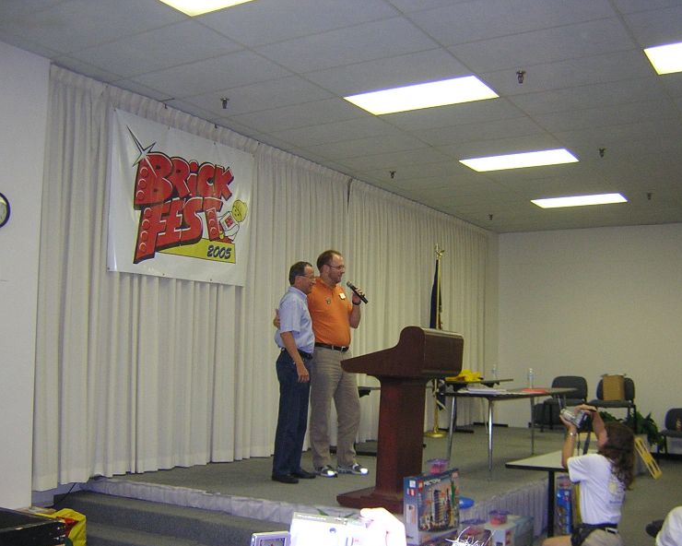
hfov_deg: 47.9
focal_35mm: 38
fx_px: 767
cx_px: 353
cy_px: 276
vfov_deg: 39.2
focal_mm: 4.7
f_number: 2.6
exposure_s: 1/60.1
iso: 376
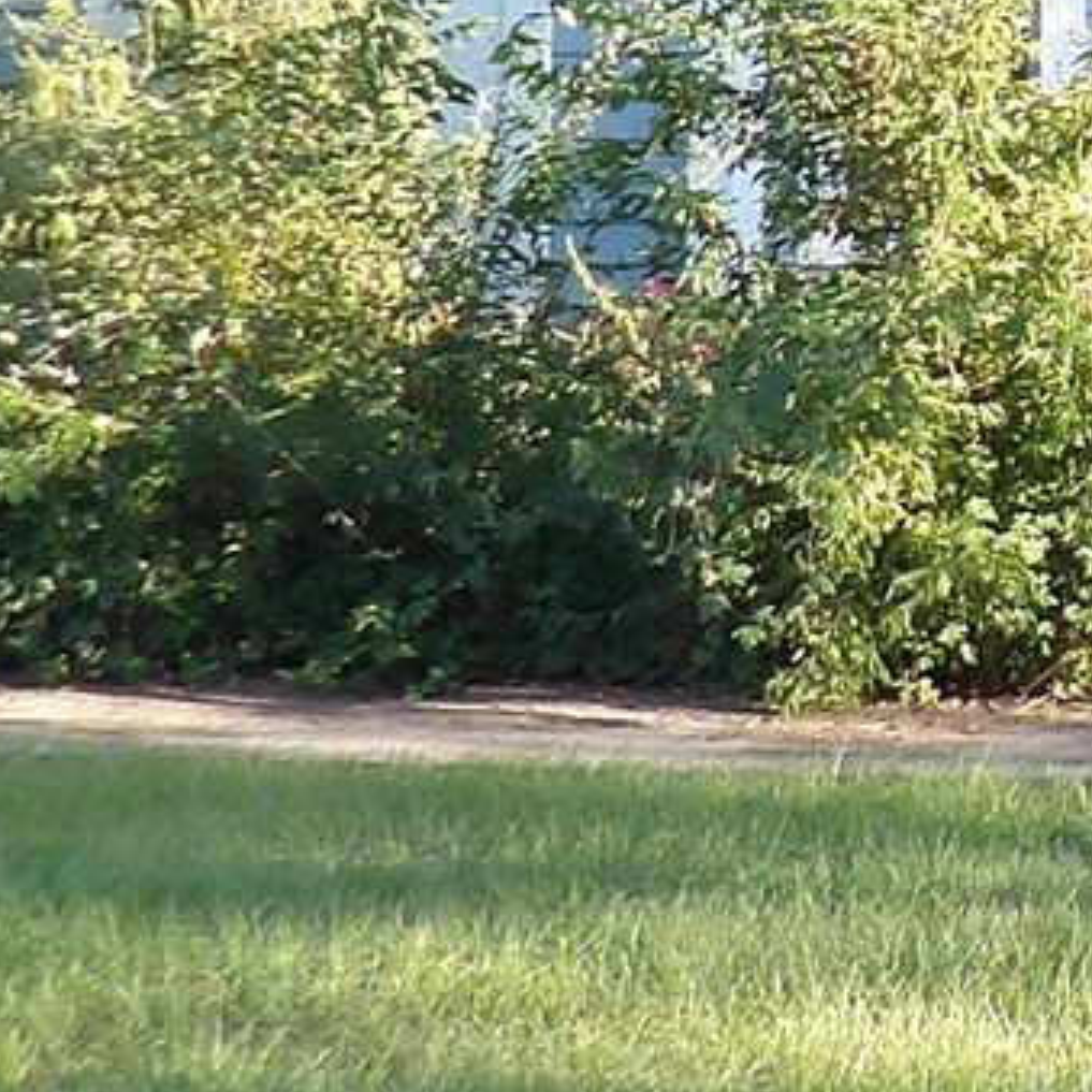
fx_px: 6282
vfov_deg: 9.7
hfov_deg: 9.4
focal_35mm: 176
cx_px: 2097
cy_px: -348
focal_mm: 5.9
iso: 100
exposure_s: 1/98
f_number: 3.6
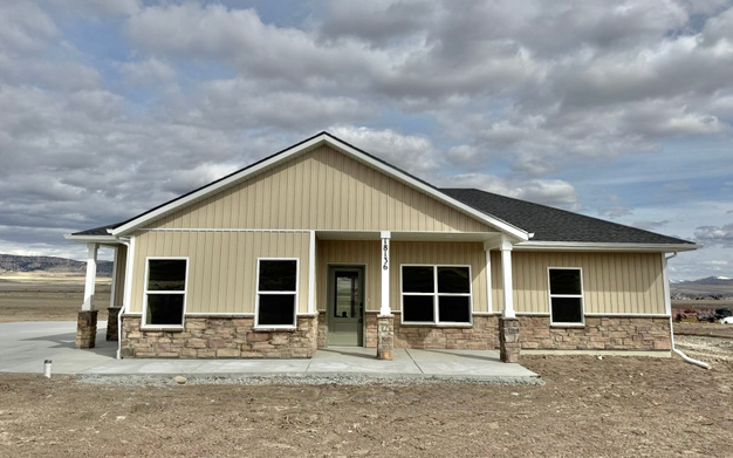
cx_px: 359
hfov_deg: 70.4
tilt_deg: +8.3
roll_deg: -0.6
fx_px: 519
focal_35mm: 26
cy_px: 211
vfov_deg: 47.5
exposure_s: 1/9009
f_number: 1.78
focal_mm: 6.76
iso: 80
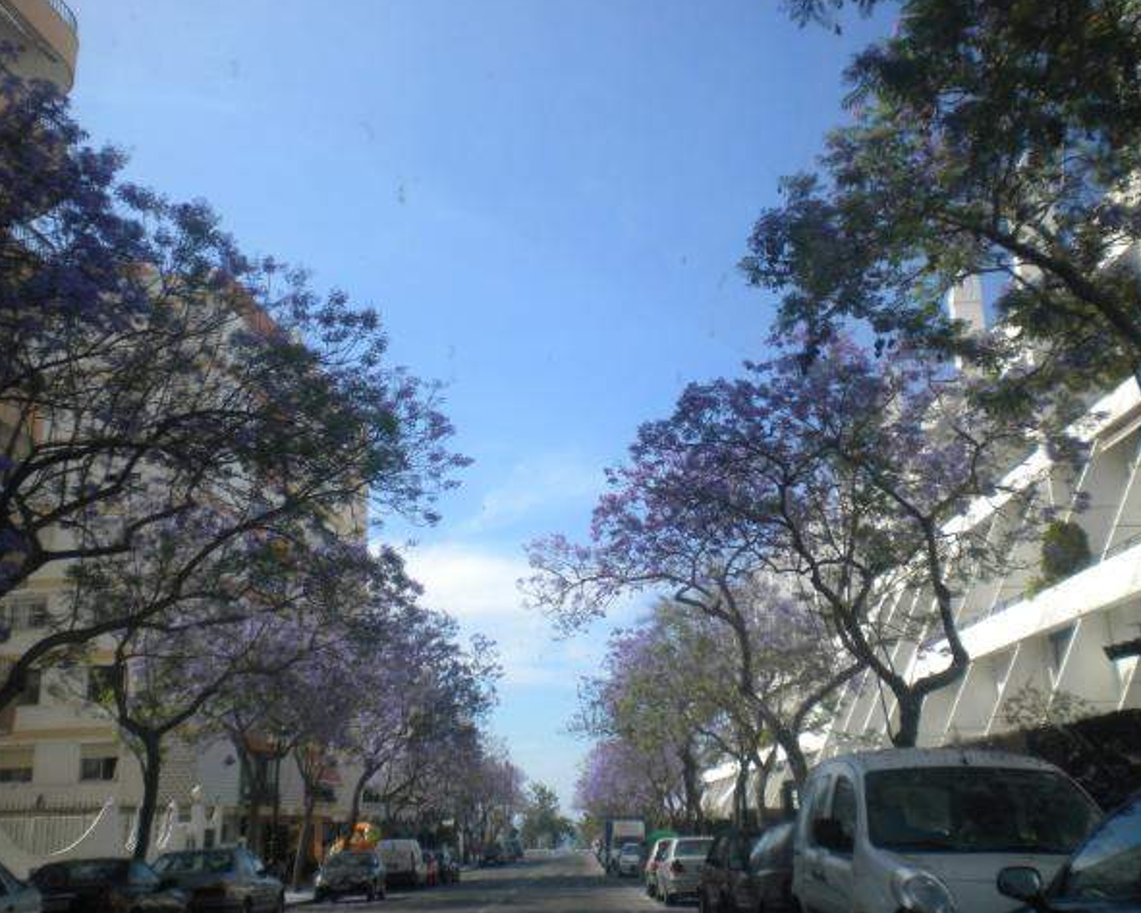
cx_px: 575
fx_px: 1250
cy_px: 454
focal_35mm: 37
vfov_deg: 40.1
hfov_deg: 49.1
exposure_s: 1/482
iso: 80
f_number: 4.6
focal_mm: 6.3
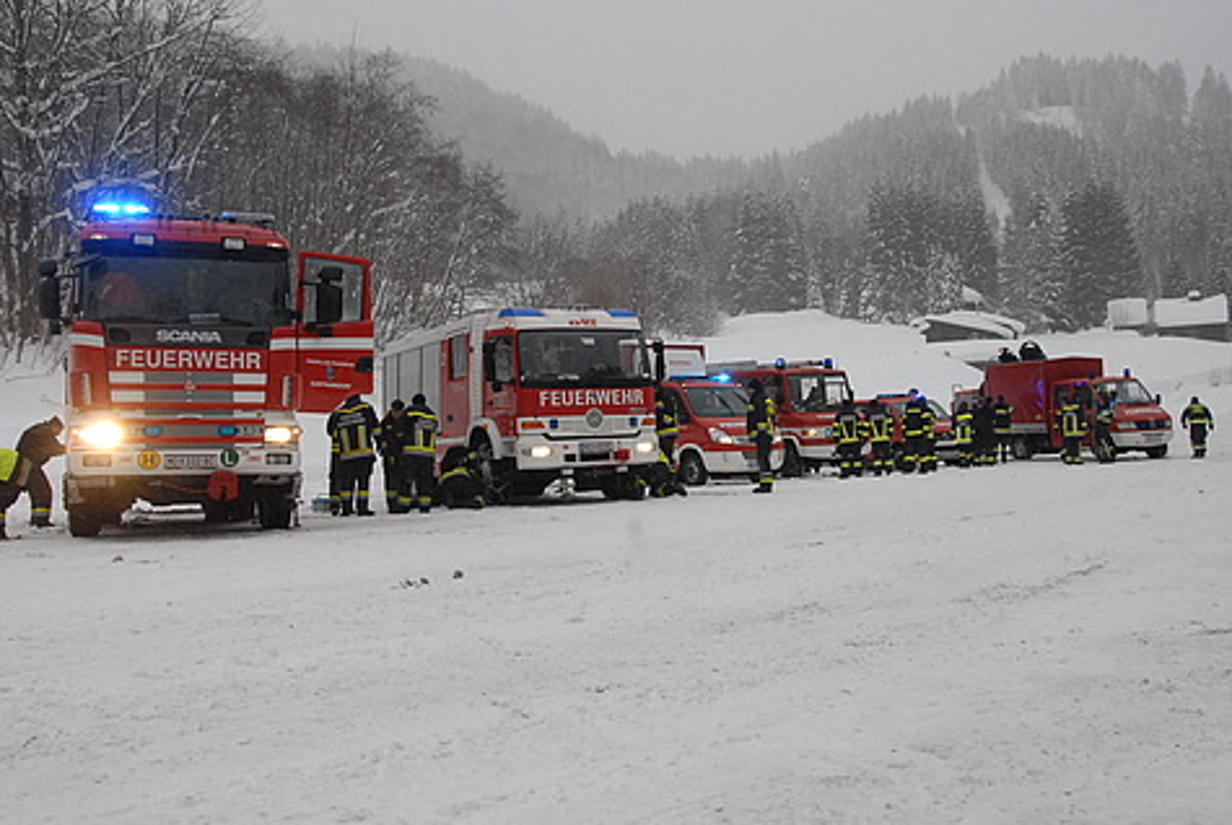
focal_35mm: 36
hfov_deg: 53.1
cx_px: 616
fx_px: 1234
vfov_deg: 37.0
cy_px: 412
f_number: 10
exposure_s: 1/160
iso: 800
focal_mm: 24
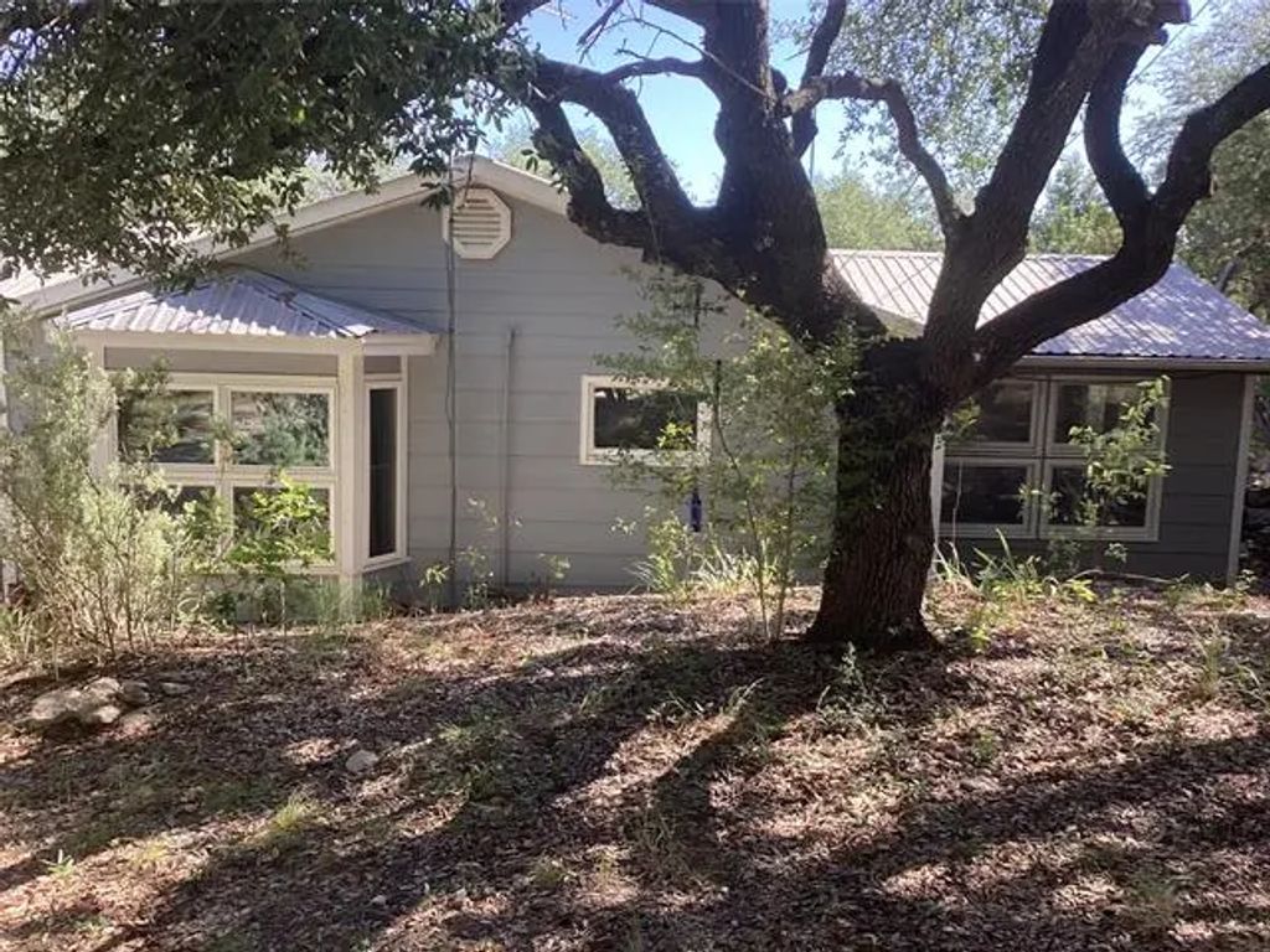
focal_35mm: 31
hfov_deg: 58.4
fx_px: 1137
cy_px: 476
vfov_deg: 45.4
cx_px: 635
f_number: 2.4
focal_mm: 3.3
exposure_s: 1/120
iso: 25
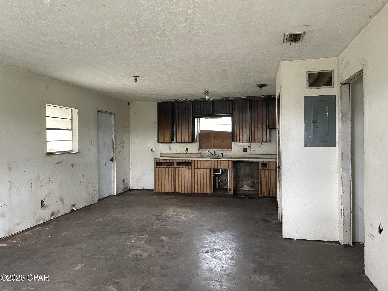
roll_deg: +0.5
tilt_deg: -0.3
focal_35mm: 26
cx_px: 194
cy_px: 146
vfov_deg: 53.1
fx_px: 291
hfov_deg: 67.3
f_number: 1.6
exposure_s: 1/60
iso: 160
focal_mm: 4.2
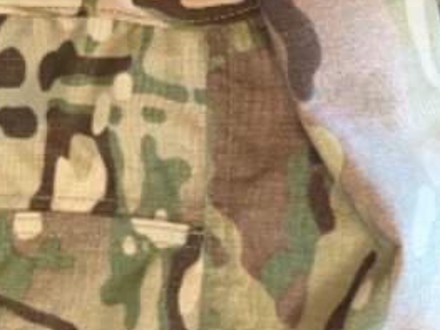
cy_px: 233
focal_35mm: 99
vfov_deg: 14.9
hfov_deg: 19.1
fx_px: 1258
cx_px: -40
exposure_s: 1/60
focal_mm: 5.96
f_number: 1.6
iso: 400
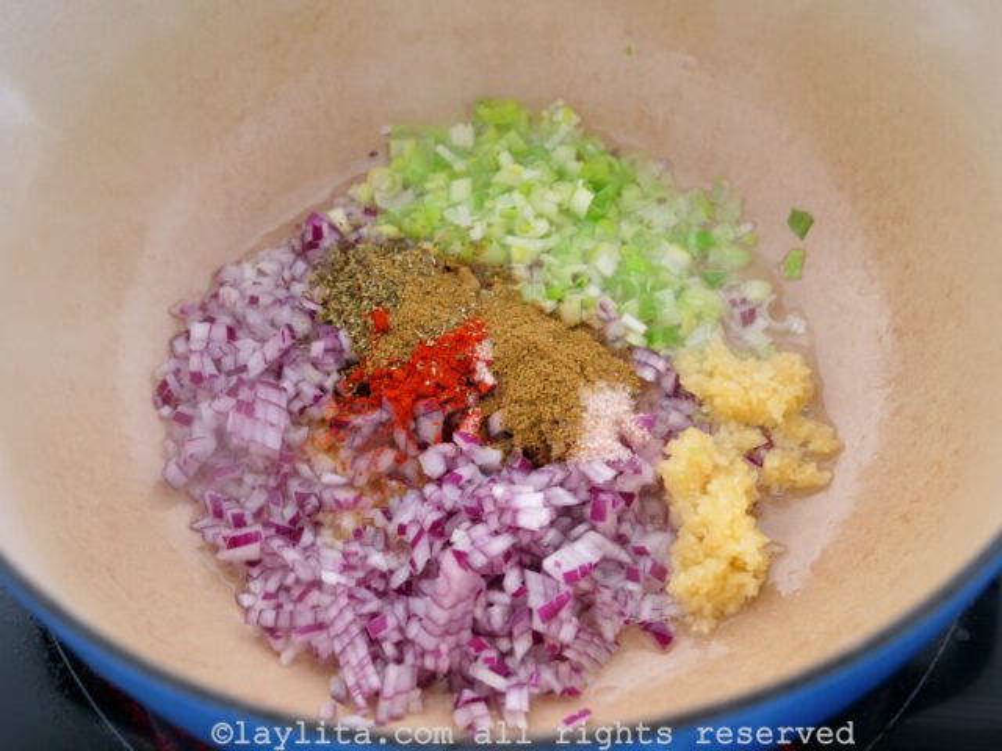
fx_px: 1389
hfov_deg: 39.7
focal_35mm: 48
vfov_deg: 30.3
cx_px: 501
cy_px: 376
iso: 400
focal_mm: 24
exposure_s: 1/60
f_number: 3.5
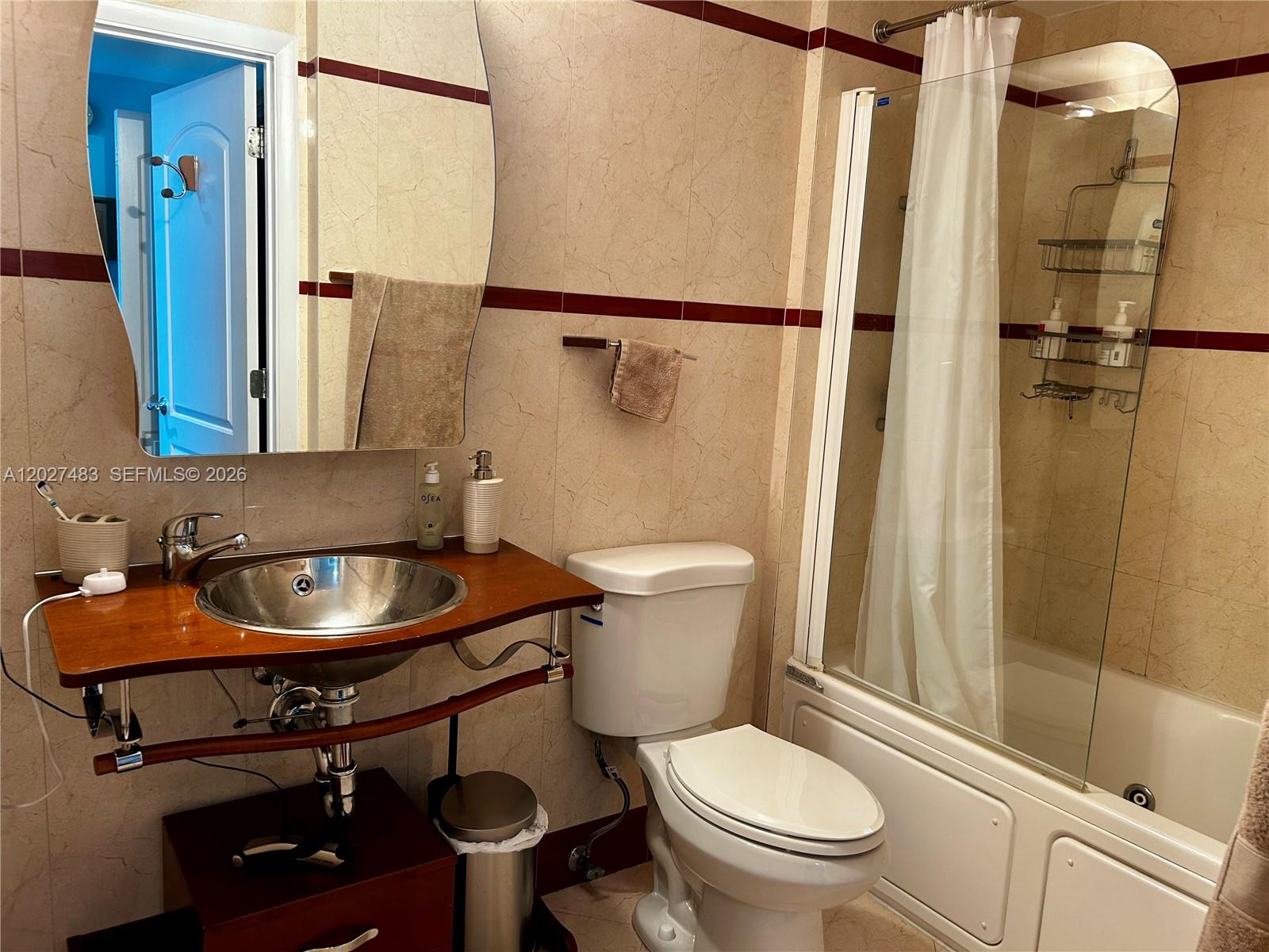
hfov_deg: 67.3
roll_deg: -3.1
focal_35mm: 26
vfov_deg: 53.1
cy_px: 476
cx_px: 634
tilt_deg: -9.5
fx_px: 953
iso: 100
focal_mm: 5.7
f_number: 1.5
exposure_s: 1/60
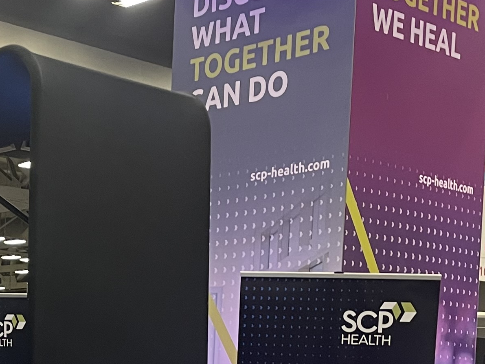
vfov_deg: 16.1
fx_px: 1233
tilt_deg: -0.2
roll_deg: -2.6
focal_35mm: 88
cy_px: 435
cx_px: -3
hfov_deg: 21.5
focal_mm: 5.1
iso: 200
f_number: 1.6
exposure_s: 1/60
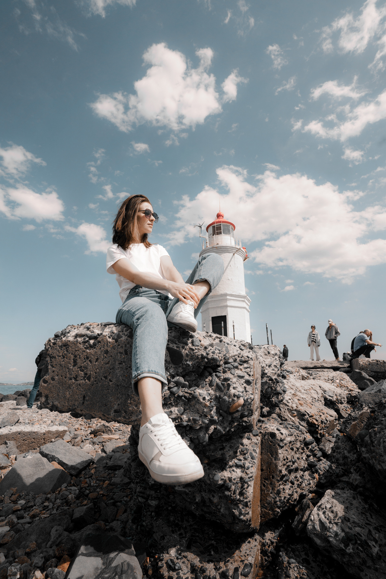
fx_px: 273
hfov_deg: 70.4
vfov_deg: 93.3
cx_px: 193
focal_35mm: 17
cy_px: 290
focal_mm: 17
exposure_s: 1/2000
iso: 100
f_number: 7.1
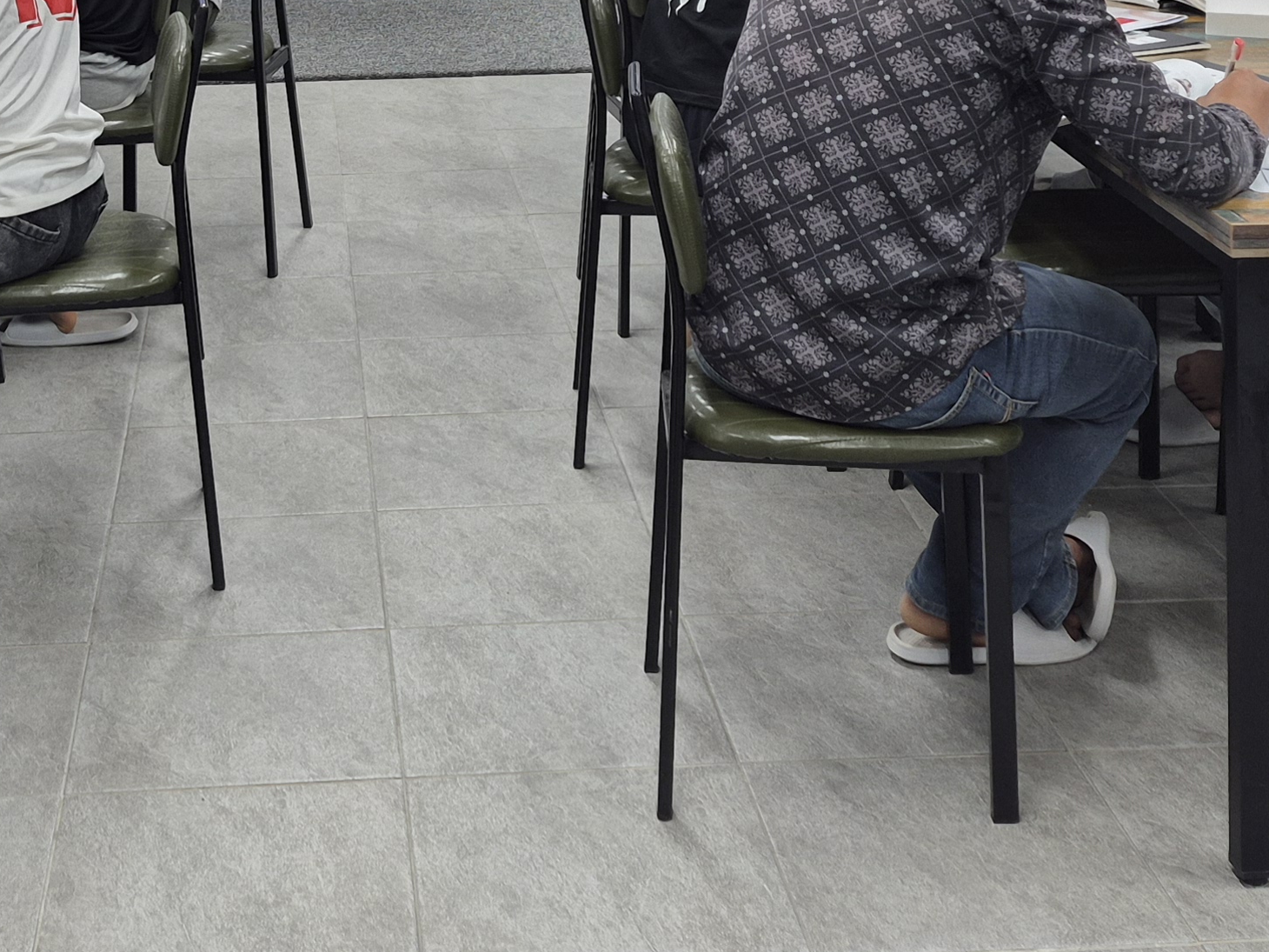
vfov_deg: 21.0
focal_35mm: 63
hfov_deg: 30.5
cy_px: -320
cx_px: 405
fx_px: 2310
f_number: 1.8
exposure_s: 1/60
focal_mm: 5.4
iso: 40
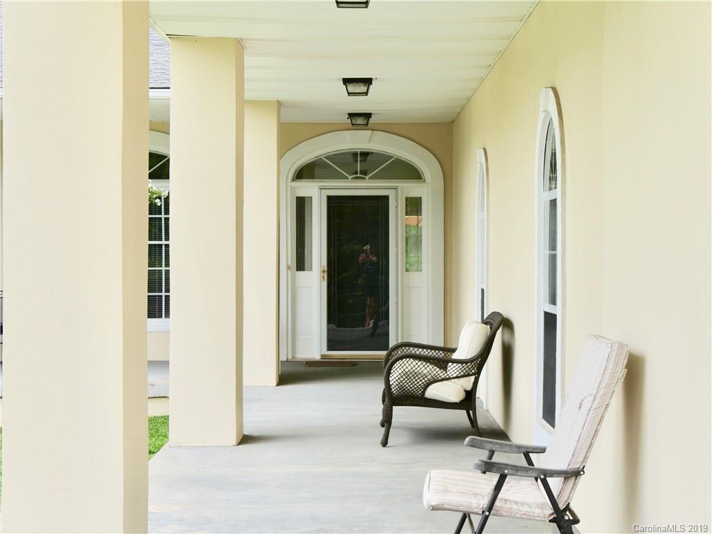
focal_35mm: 74
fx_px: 1522
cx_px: 356
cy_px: 267
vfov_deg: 19.9
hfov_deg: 26.3
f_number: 6.3
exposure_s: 1/250
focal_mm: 37
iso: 200
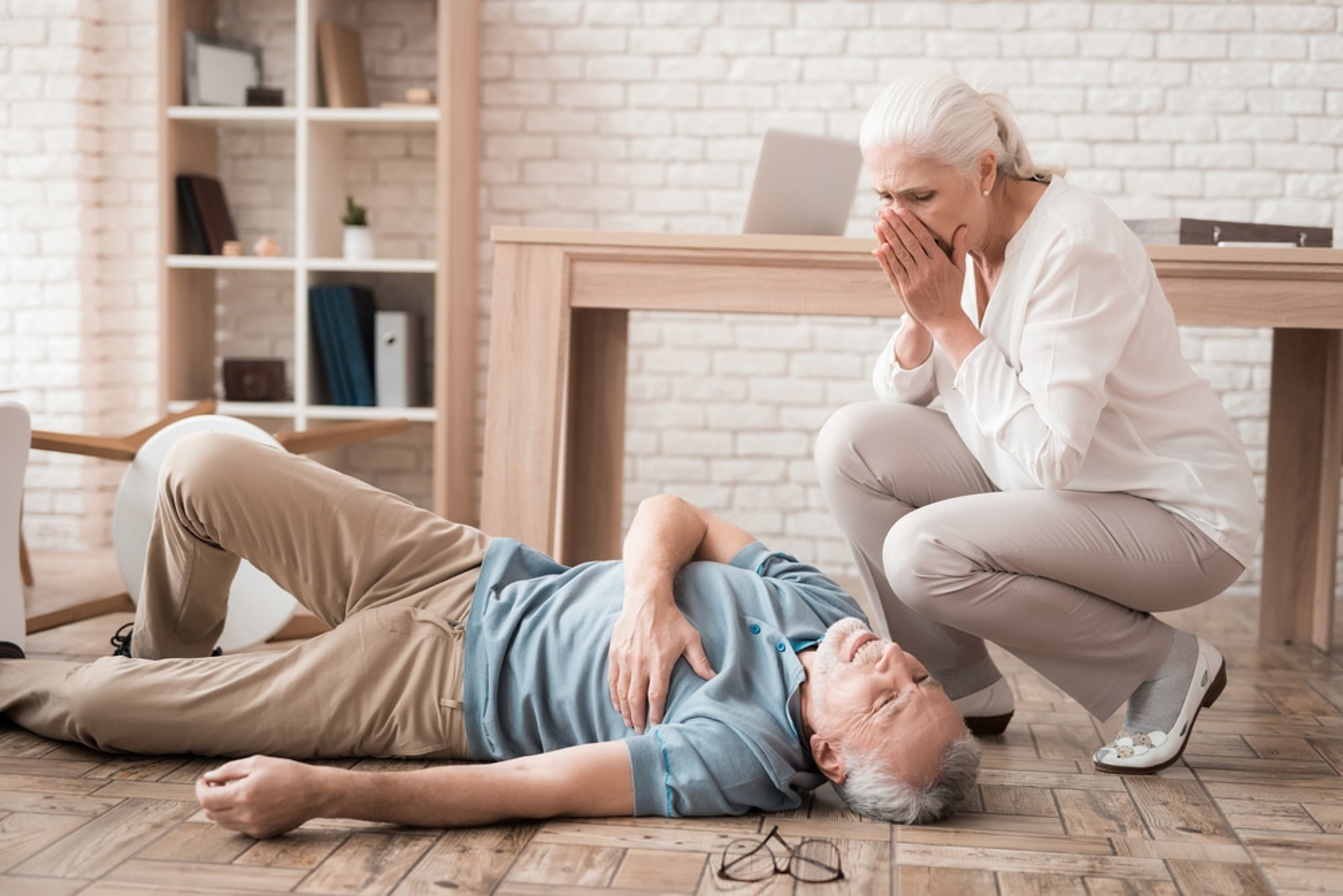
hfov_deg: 39.6
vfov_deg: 27.0
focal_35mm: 50
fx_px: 1865
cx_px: 672
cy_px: 448
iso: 400
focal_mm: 50
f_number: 2
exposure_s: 1/250
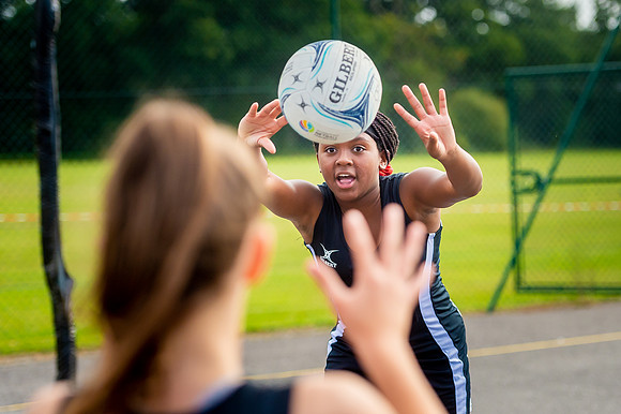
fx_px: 1983
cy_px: 207
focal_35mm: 115
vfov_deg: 11.9
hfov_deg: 17.8
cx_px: 376
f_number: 2.8
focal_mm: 95
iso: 1250
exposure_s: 1/8000
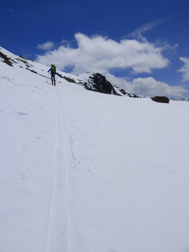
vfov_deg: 69.4
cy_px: 126
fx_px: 182
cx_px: 94
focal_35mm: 25
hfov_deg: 54.9
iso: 100
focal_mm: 4.3
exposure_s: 1/2000
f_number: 6.3
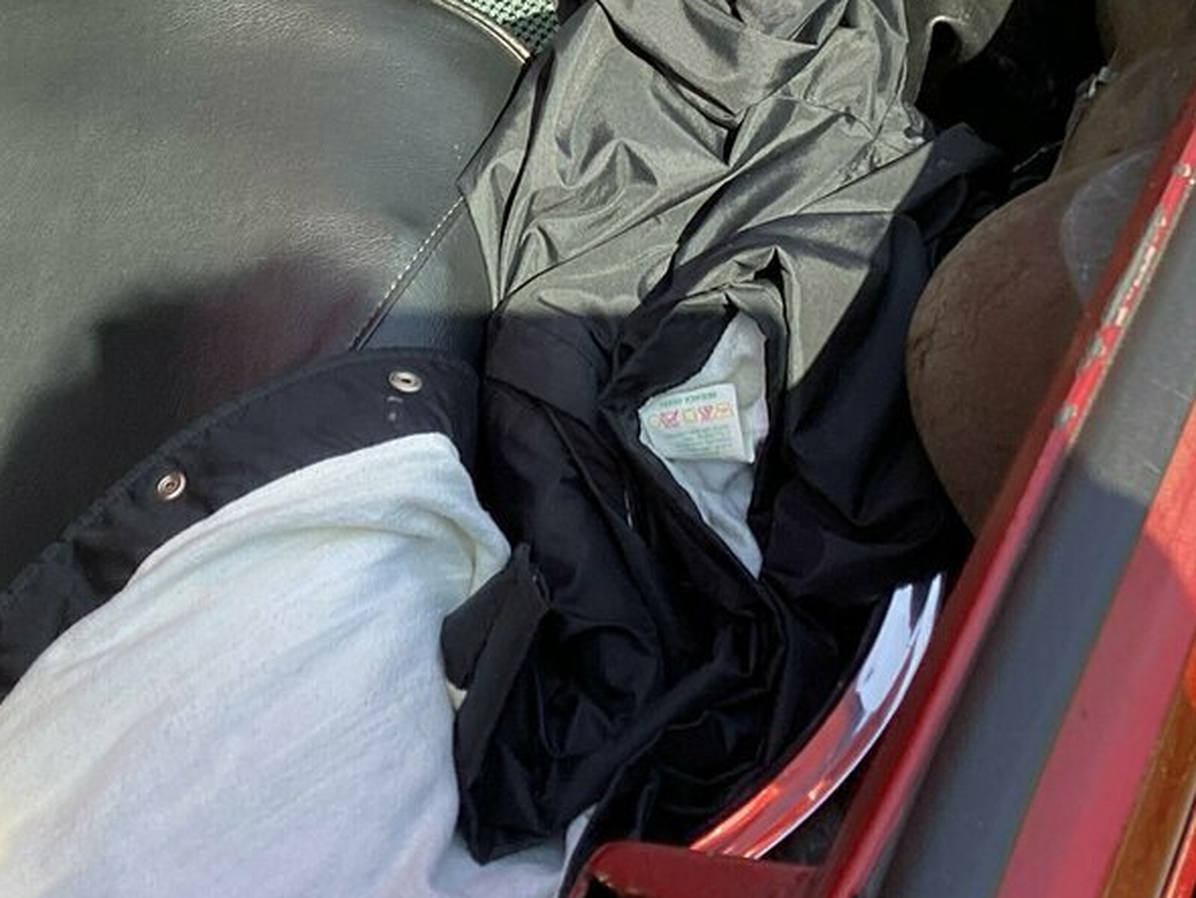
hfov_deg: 30.4
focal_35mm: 63
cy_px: 14
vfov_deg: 22.5
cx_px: 365
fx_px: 2178
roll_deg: +0.0
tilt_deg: -38.1
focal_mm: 3.3
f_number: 2.4
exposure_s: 1/199
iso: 25
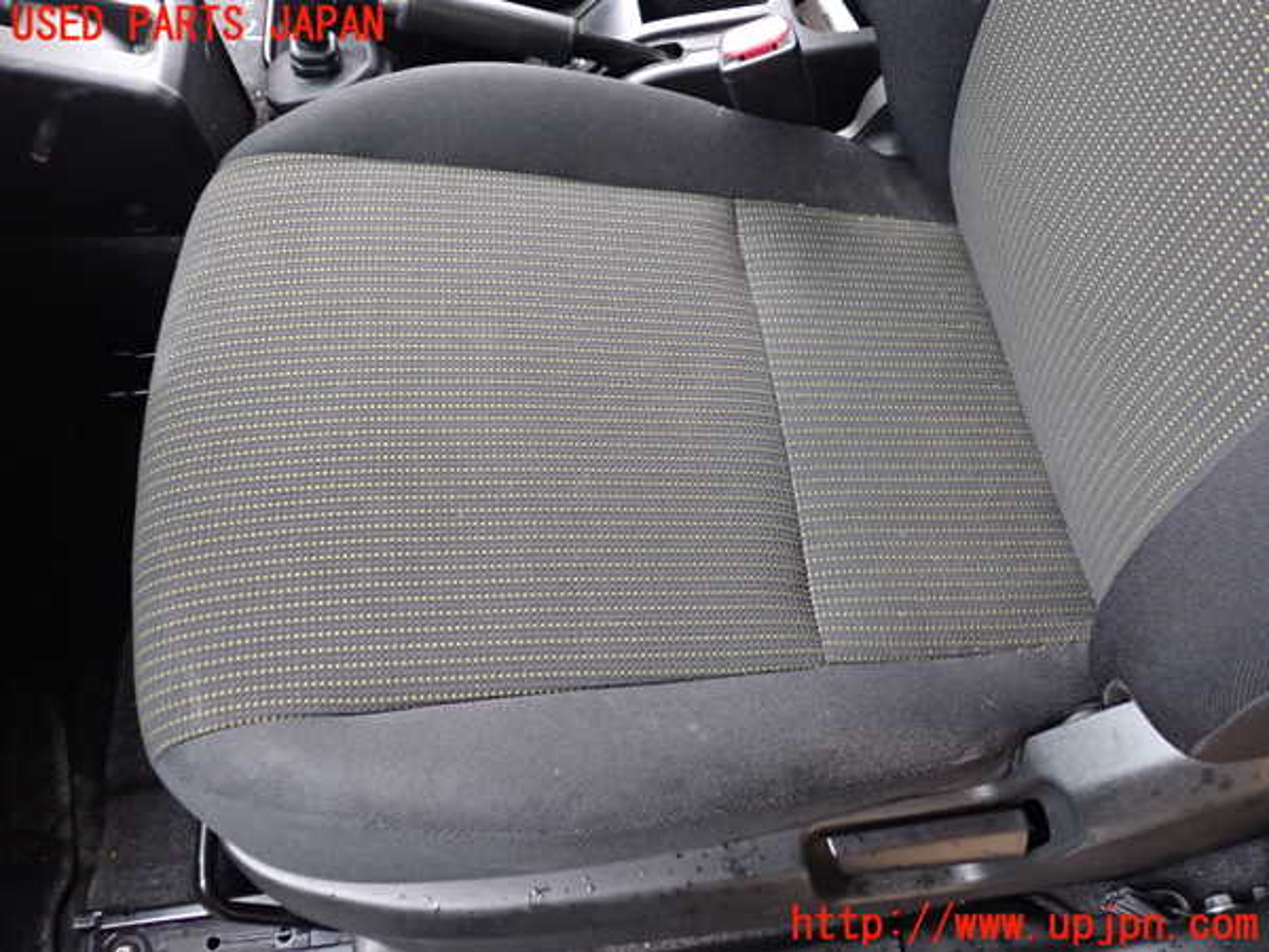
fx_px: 1100
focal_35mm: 30
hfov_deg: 60.0
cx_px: 634
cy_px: 476
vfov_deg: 46.8
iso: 400
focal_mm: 5.4
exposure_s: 1/30
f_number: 2.3
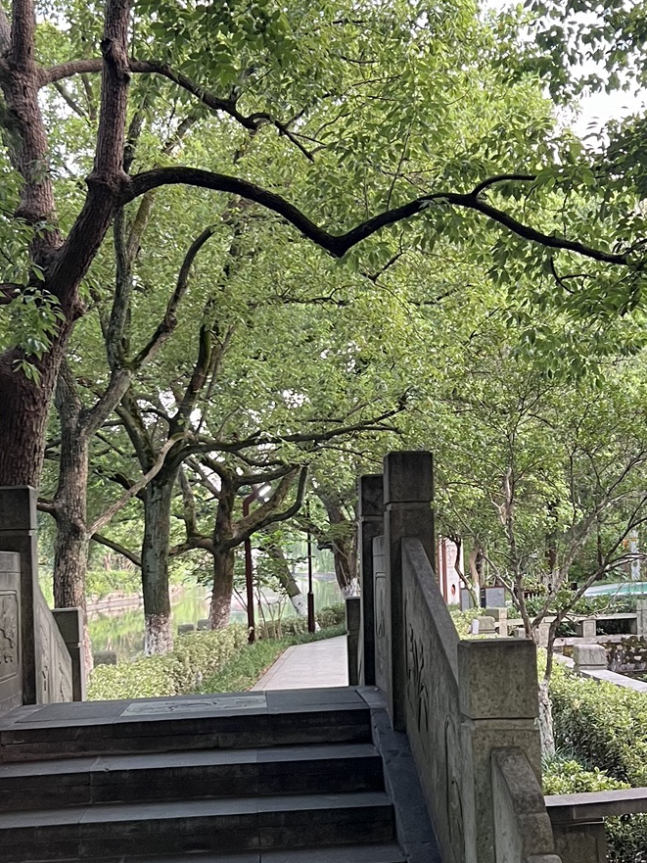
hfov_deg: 24.8
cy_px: 466
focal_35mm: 59
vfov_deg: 32.7
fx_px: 1470
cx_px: 379
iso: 80
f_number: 1.5
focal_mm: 5.7
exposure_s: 1/50
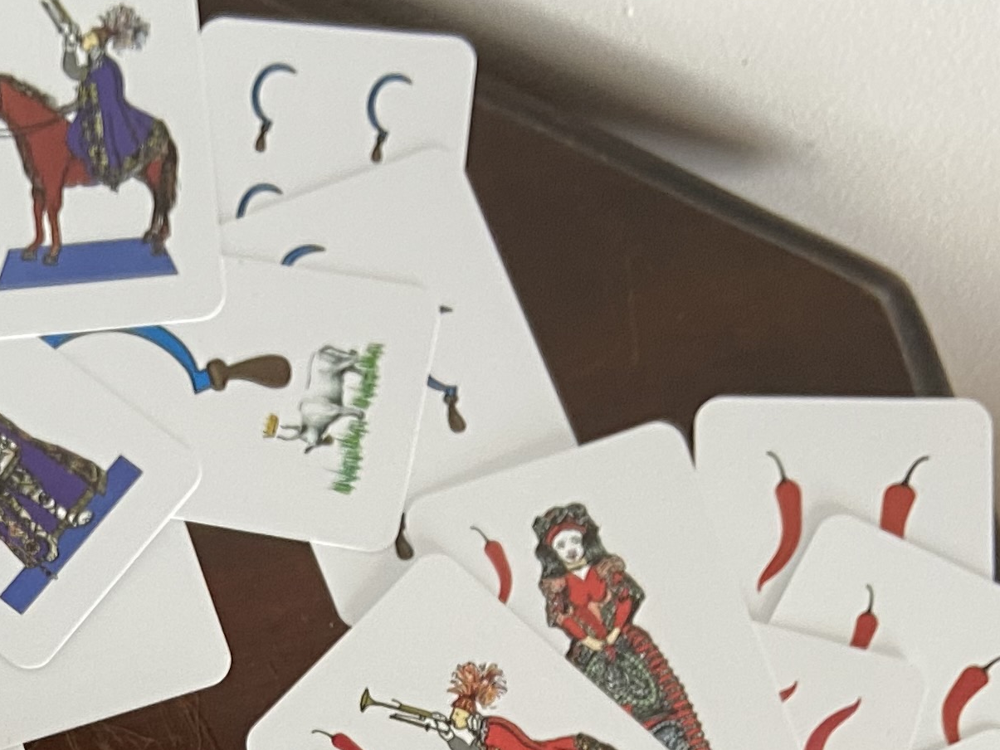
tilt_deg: -82.0
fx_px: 2514
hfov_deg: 21.6
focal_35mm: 87
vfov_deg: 15.6
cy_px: 1126
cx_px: -29
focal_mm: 4.25
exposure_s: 1/60
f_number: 1.8
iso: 125
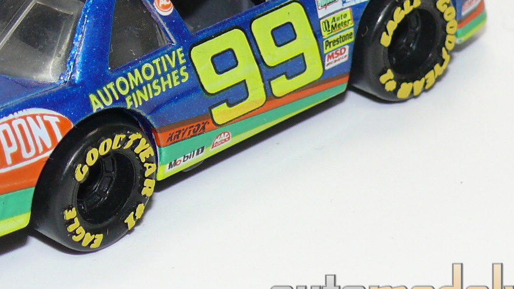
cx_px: 135
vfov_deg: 5.8
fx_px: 2835
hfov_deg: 10.3
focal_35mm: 208
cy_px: 2
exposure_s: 1/30
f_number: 4
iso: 100
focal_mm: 13.7
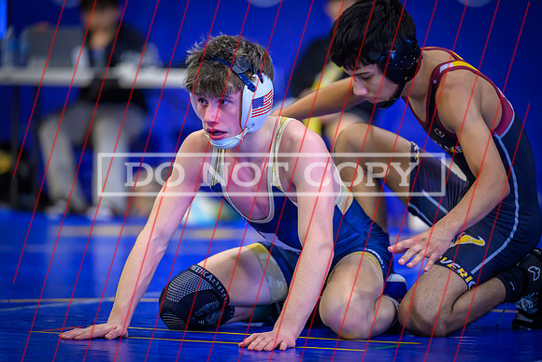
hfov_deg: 9.7
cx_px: 253
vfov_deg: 6.5
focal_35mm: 213
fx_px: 3207
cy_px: 193
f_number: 2.8
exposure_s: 1/640
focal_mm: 200
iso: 6400
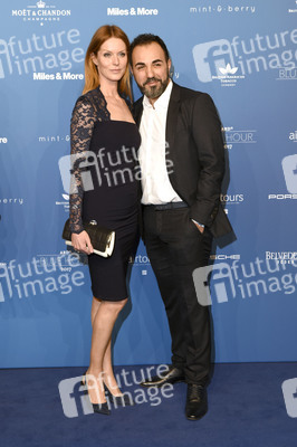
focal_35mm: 52
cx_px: 148
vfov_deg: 37.9
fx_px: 651
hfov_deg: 25.7
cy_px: 224
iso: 400
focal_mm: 35
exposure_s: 1/320
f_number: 4
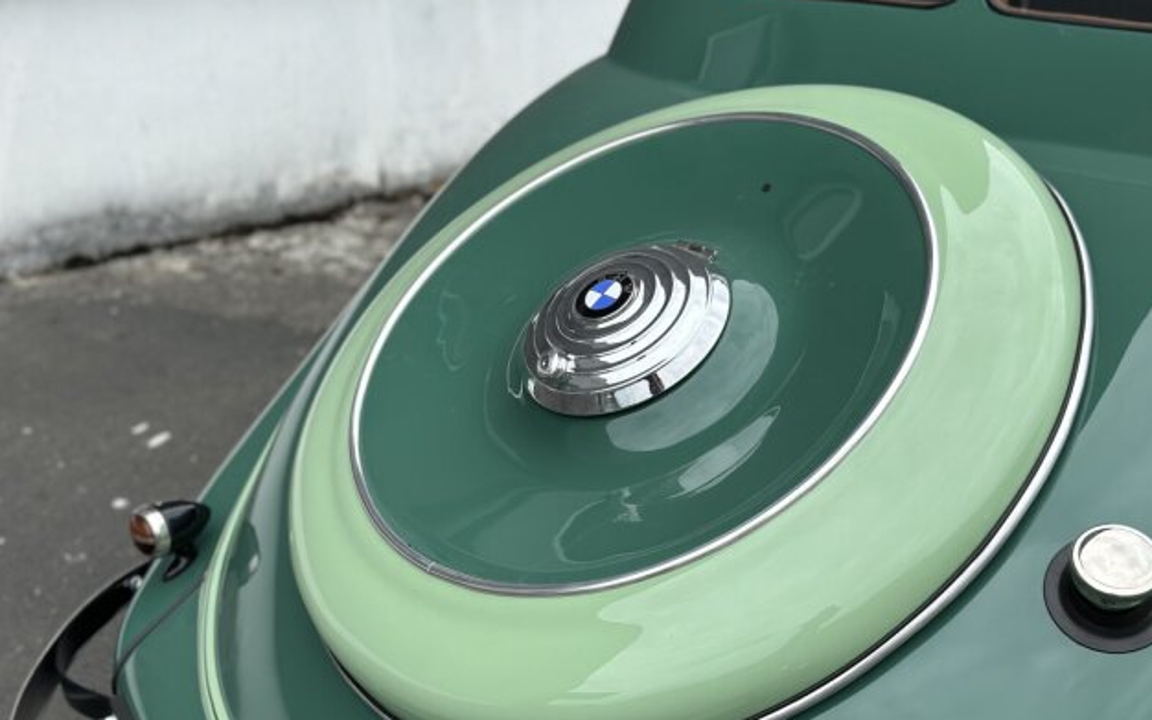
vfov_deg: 24.8
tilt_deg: -21.7
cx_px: 587
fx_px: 1632
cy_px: 398
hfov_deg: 38.9
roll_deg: +0.9
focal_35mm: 52
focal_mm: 6.86
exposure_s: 1/2532
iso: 100
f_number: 1.78
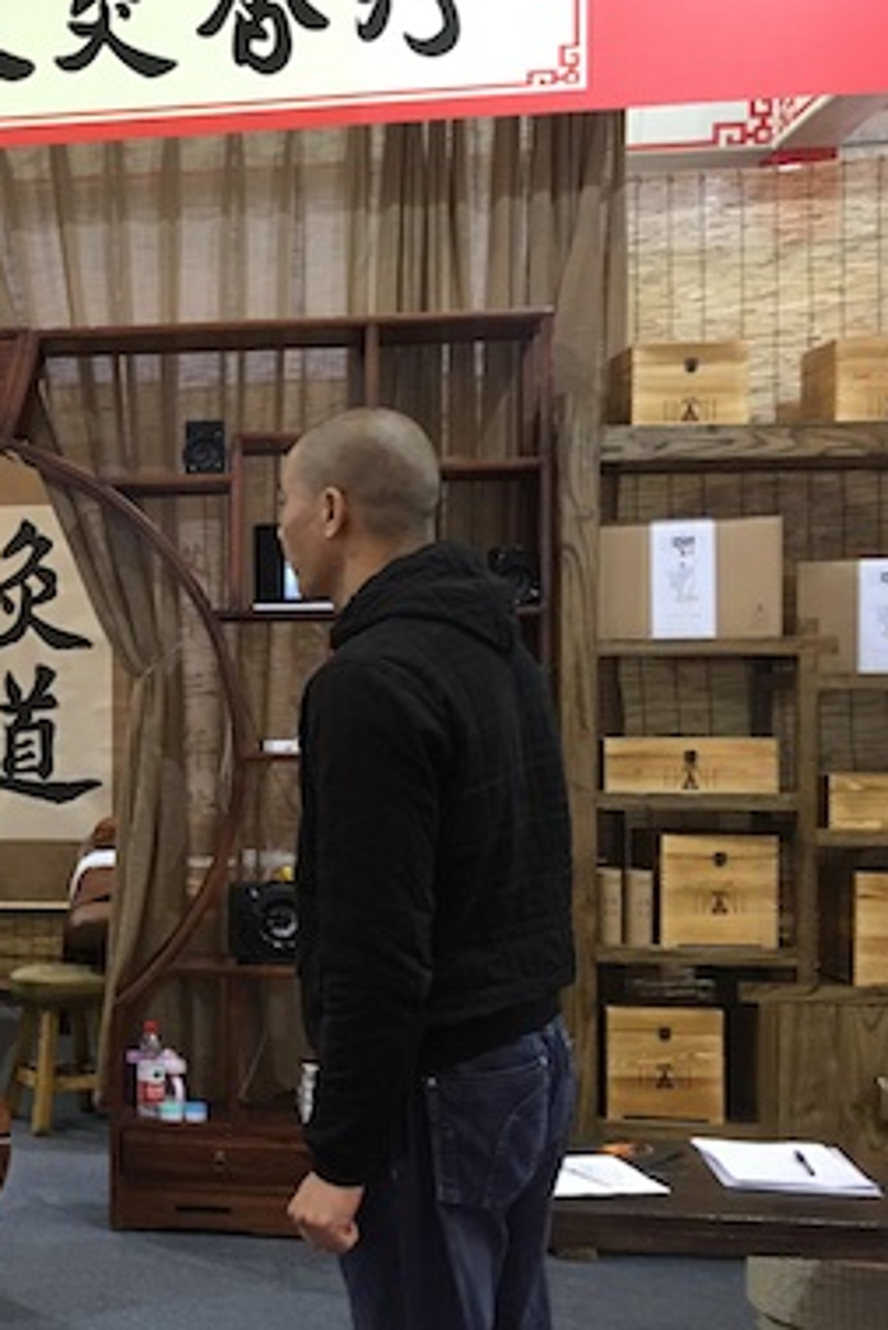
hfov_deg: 22.8
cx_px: -204
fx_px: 1996
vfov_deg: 36.8
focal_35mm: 54
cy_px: 728
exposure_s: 1/17
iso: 64
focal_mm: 4.15
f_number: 2.2
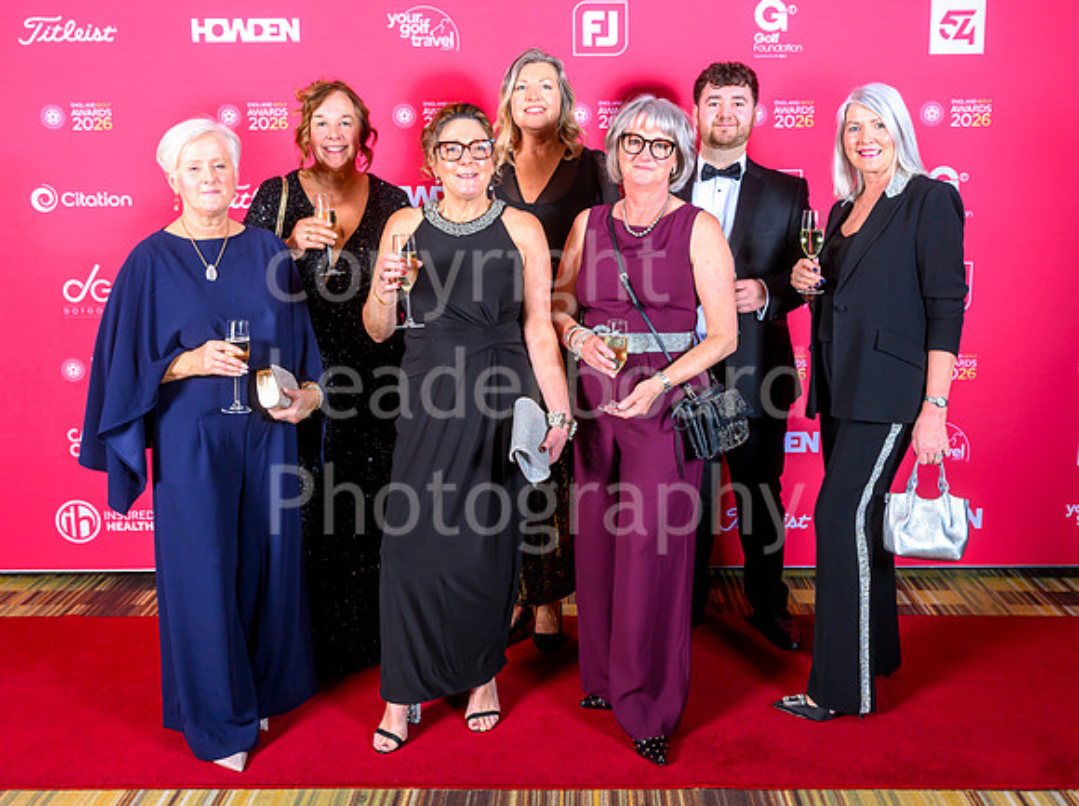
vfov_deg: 41.7
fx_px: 1051
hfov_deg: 54.3
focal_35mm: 34
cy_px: 322
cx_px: 557
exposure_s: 1/160
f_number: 7.1
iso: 250
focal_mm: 24
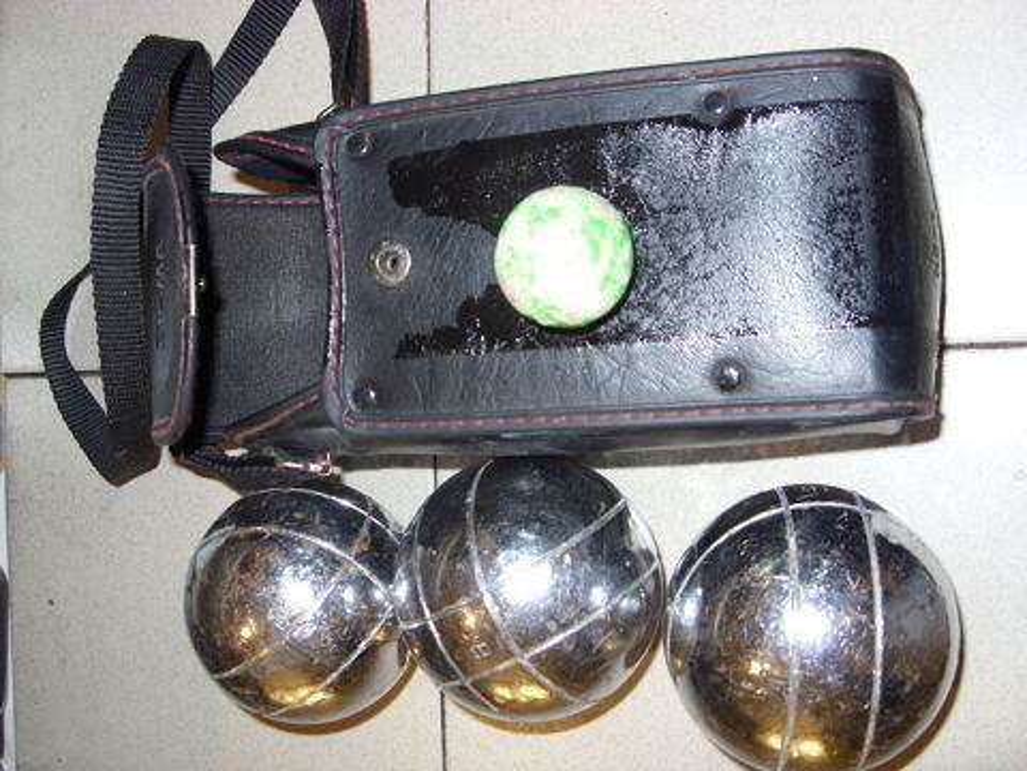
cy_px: 386
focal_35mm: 38
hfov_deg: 49.0
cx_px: 514
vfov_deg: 37.7
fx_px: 1127
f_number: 2.8
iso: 50
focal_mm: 6.3
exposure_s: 1/30
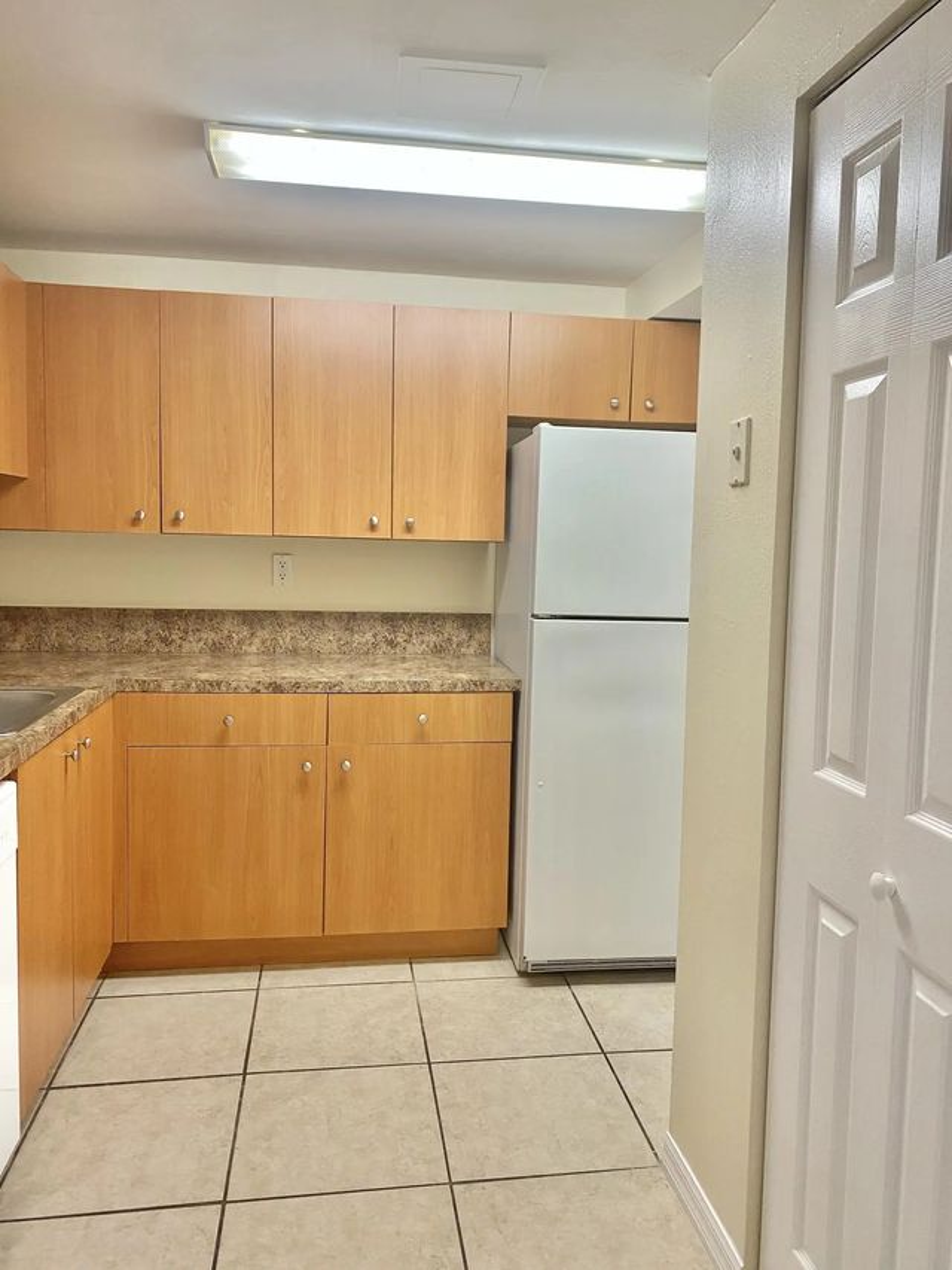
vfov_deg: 67.3
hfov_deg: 53.1
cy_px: 635
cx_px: 476
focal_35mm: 26
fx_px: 953
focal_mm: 4.25
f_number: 1.8
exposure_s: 1/60
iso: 80
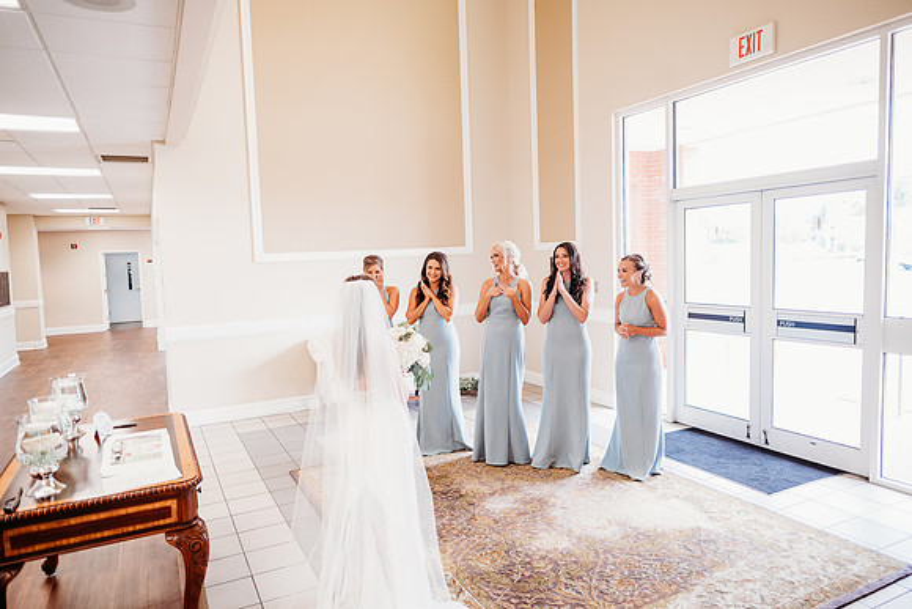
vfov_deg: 53.2
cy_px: 304
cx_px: 456
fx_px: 608
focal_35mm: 24
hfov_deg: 73.7
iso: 640
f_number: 2.5
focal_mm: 24
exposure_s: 1/160
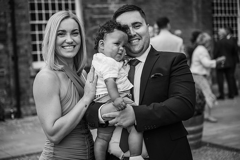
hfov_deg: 28.9
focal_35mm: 70
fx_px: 466
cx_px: 120
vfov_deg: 19.4
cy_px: 80
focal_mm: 70
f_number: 2.8
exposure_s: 1/640
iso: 100
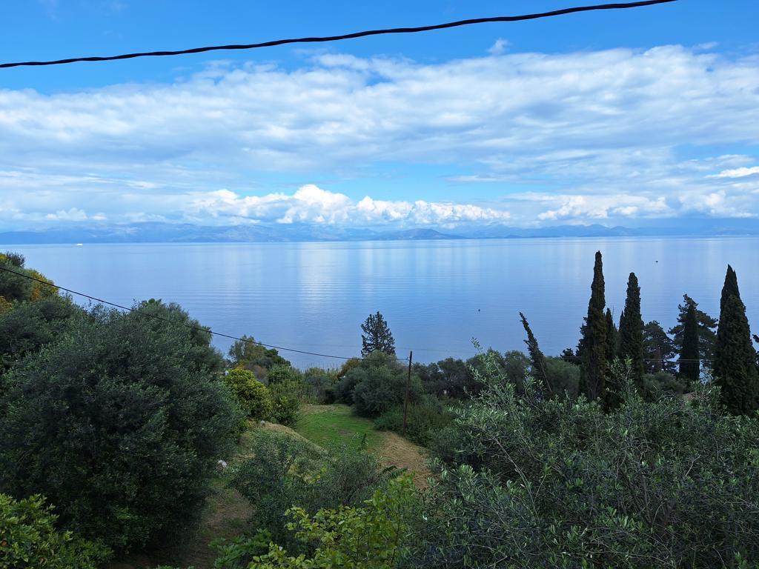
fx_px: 504
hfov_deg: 73.9
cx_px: 380
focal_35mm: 23
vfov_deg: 58.9
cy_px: 284
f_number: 1.8
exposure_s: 1/2747
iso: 40
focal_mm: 5.54
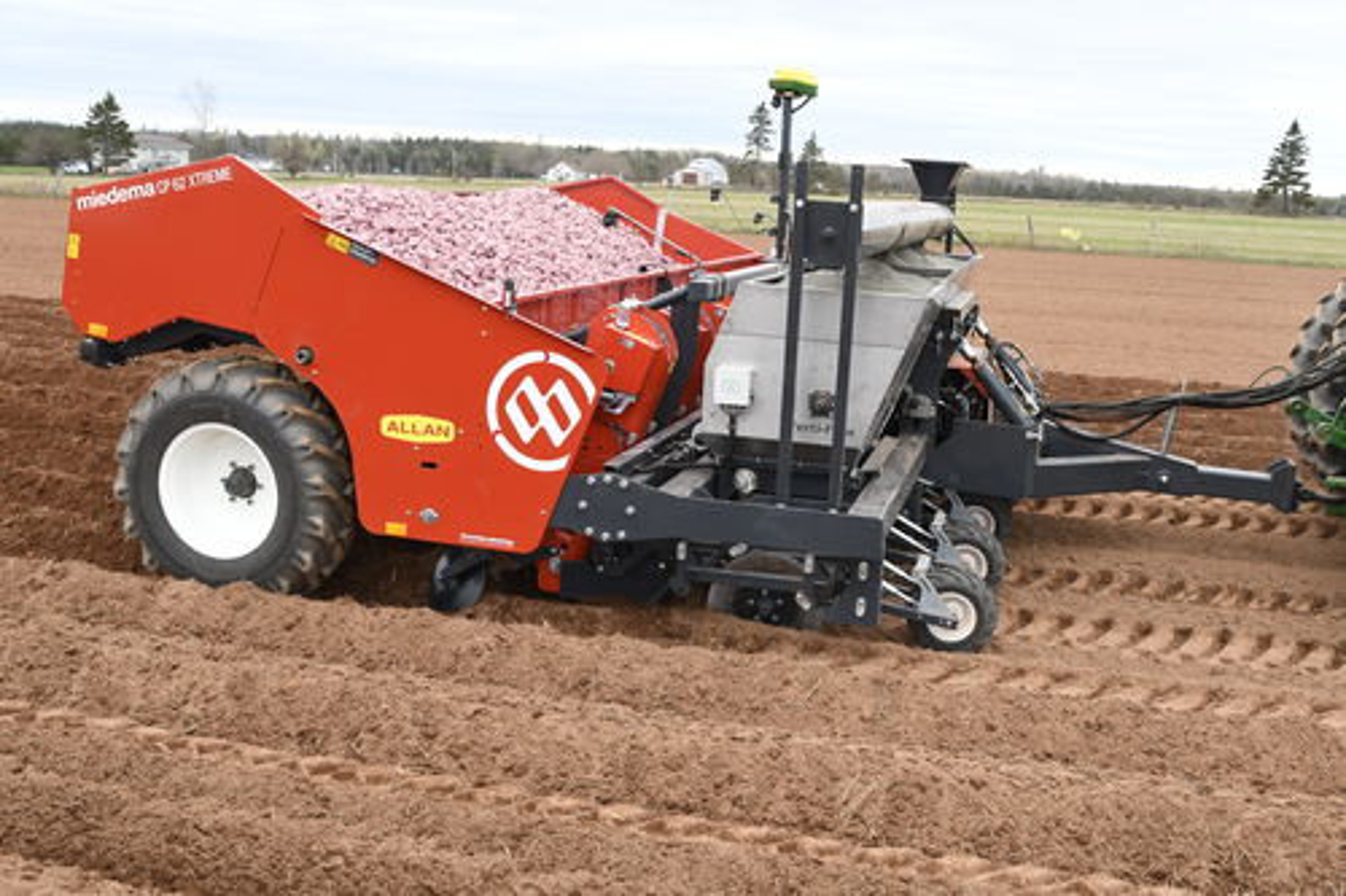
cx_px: 673
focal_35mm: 36
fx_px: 1345
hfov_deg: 53.1
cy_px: 448
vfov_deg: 36.8
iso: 640
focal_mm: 24
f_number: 5.6
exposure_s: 1/500
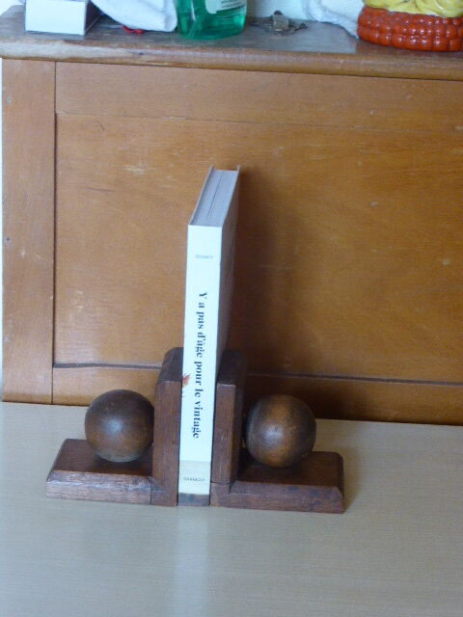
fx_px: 1623
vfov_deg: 21.5
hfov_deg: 16.2
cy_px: 308
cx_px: 232
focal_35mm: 91
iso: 400
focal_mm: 15.1
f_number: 5.2
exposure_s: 1/8
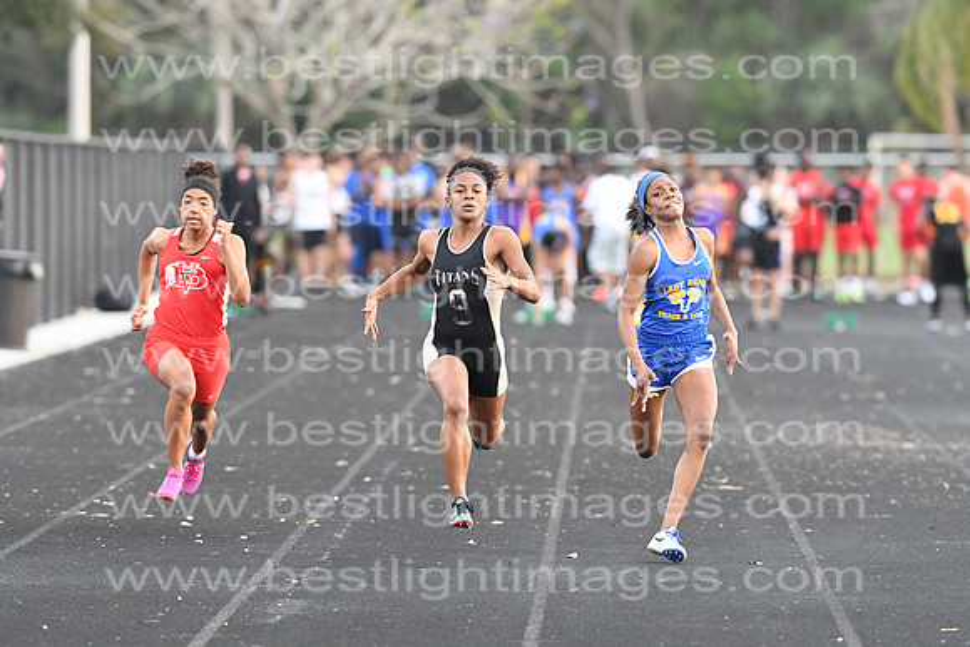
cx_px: 485
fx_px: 12127
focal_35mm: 450
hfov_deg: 4.6
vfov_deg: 3.1
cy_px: 324
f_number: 4
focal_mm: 300
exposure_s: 1/1250
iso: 3200
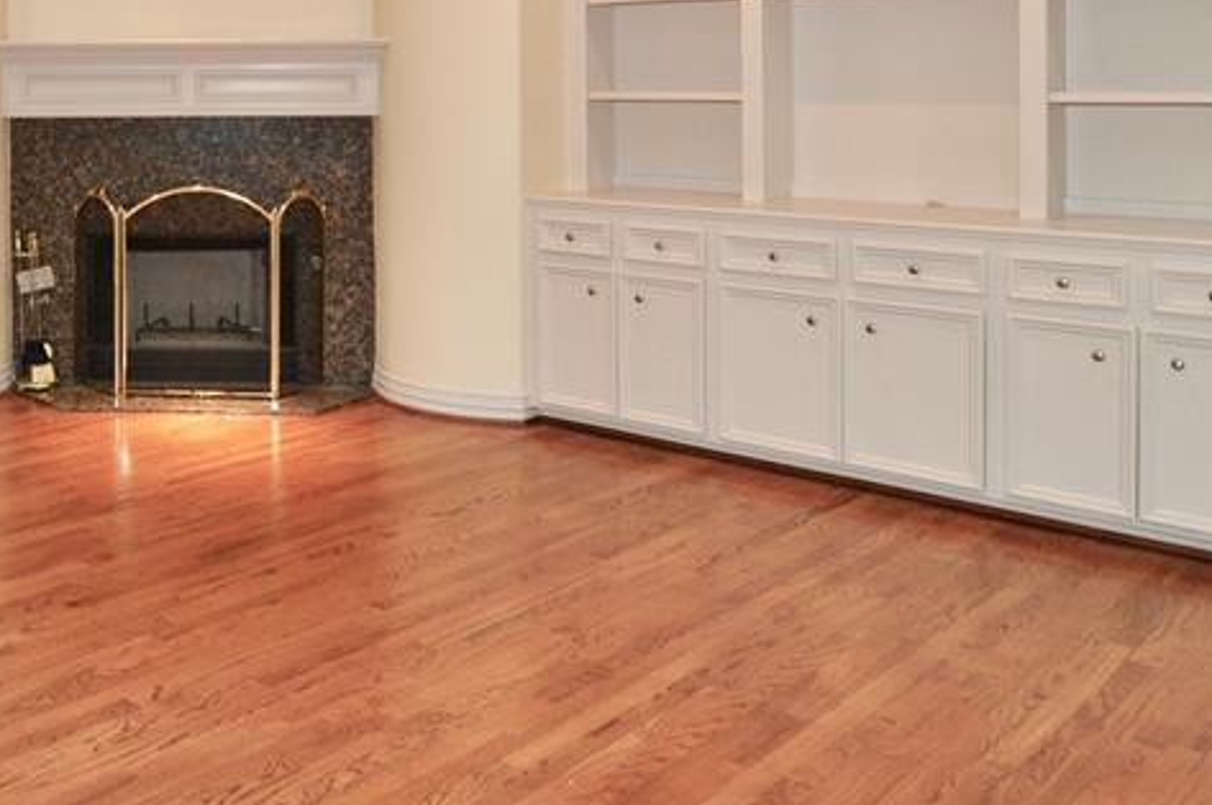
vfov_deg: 32.5
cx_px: 138
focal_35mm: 39
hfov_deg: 45.3
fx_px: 1311
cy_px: 85
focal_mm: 12
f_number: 4
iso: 800
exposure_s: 1/60
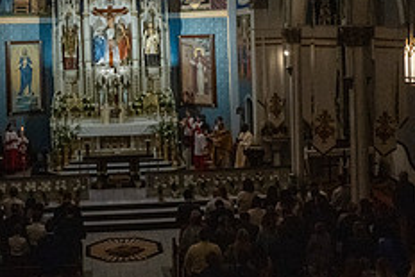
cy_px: 33
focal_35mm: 60
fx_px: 692
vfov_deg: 22.2
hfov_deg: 33.0
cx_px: 132
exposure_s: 1/60
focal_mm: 24
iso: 5000
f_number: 22
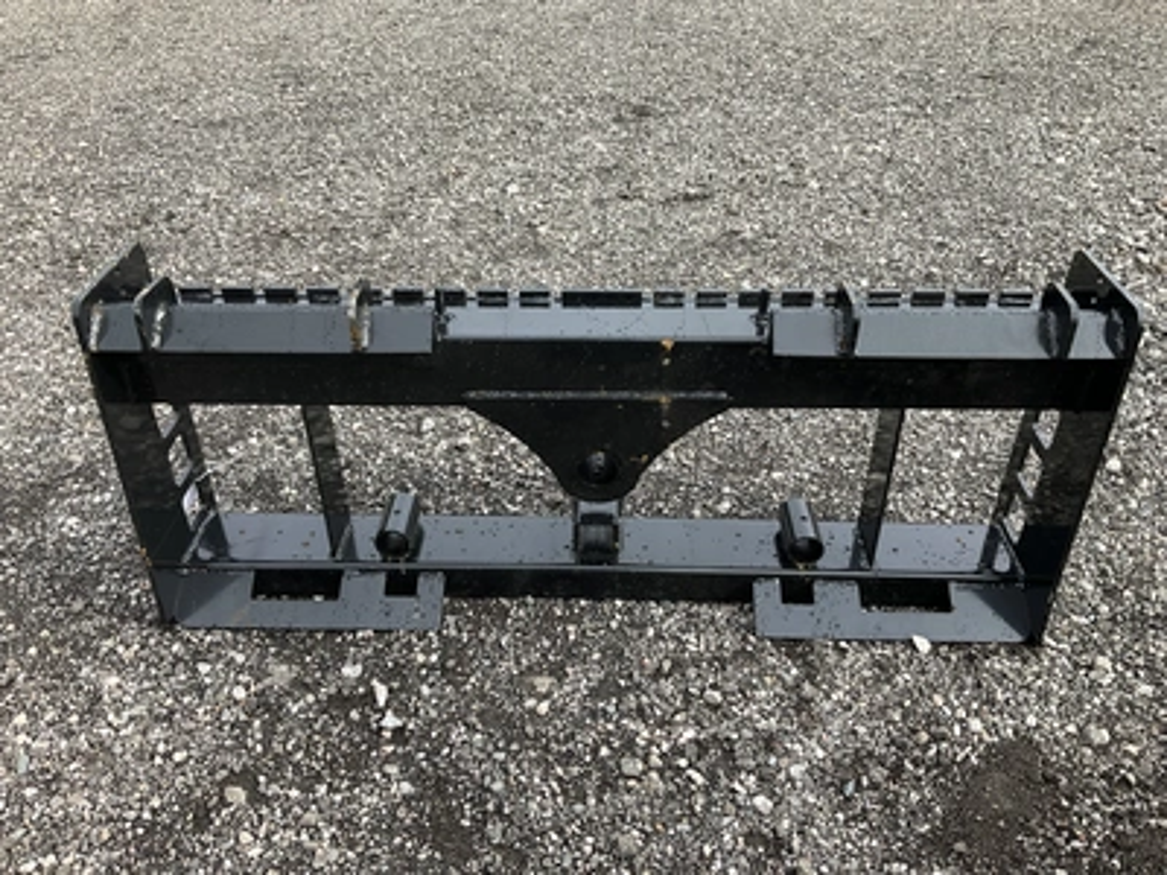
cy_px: 438
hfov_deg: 61.7
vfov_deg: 48.2
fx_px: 978
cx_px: 584
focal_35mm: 29
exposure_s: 1/412
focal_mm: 3
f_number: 1.8
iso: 25
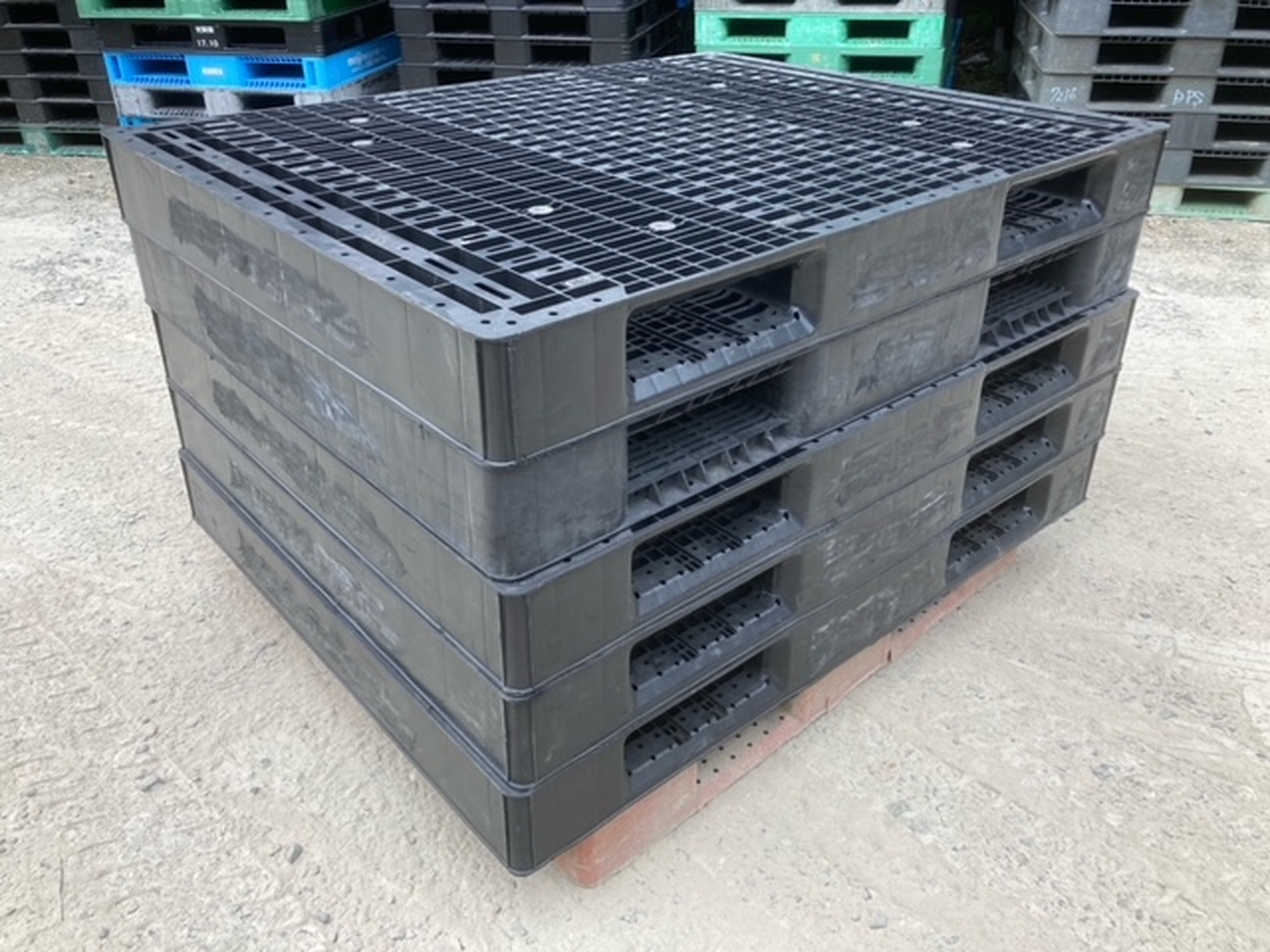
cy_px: 476
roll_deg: -1.6
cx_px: 635
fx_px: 1027
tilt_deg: -28.4
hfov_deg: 63.4
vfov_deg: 49.7
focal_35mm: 28
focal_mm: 3.99
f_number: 1.8
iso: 20
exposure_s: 1/138
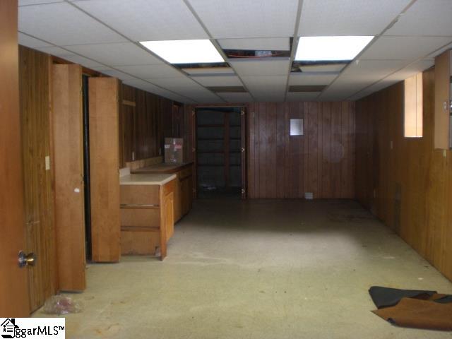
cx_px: 226
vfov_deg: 37.7
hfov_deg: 49.0
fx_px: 496
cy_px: 170
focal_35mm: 38
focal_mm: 6.3
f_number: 3.1
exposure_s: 1/60
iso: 200
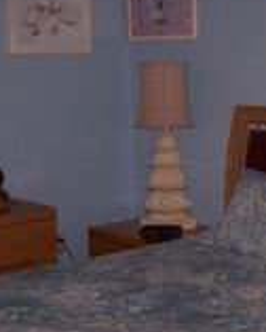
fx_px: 854
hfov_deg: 17.5
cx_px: 213
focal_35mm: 87
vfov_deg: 22.0
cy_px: 159
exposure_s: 1/60
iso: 140
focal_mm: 6.3
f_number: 2.8
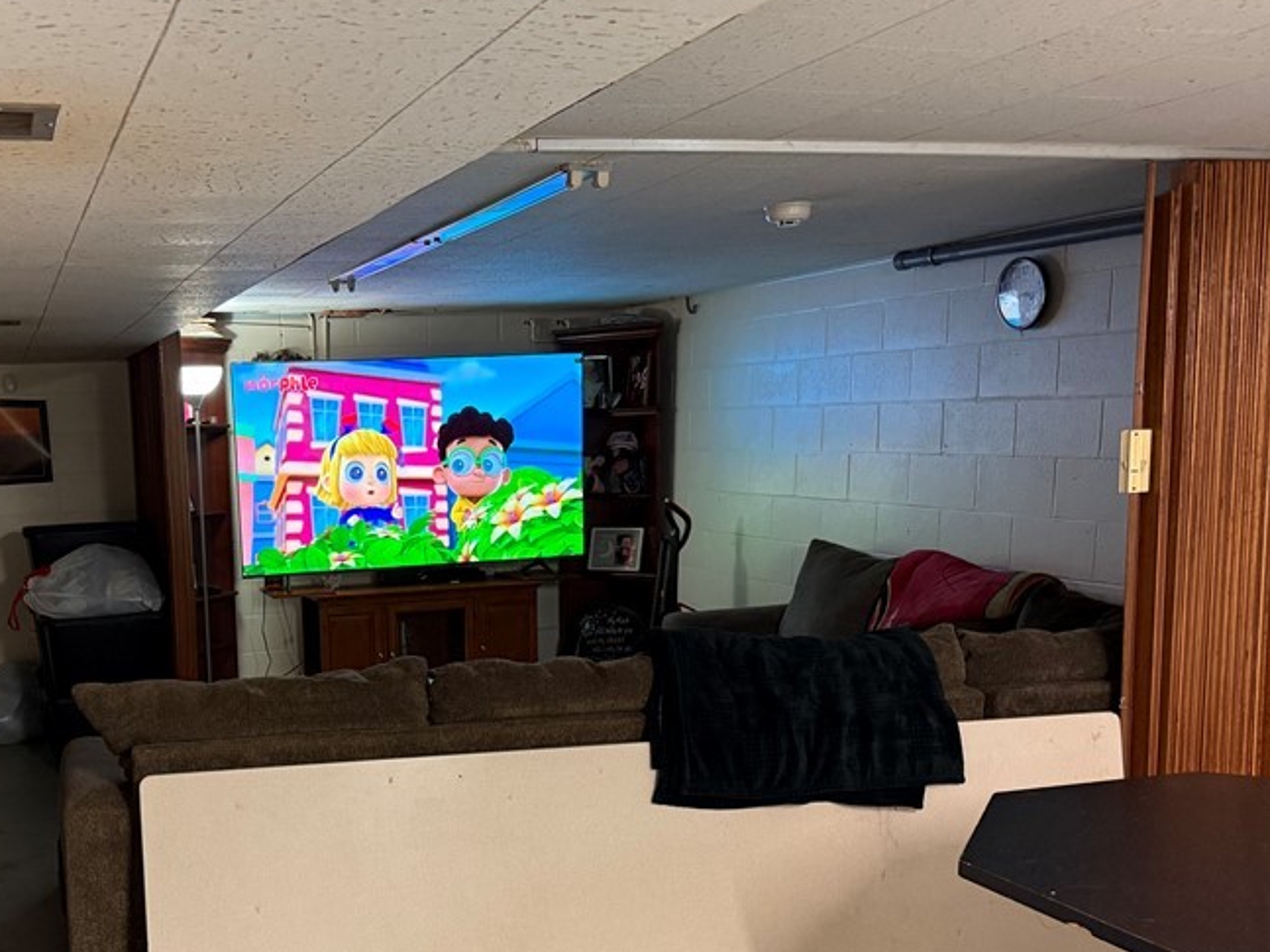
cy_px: 695
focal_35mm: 38
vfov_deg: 36.9
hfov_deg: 47.6
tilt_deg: -9.9
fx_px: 1394
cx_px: 353
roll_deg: +0.2
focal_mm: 6.76
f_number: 1.78
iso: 400
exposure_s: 1/60
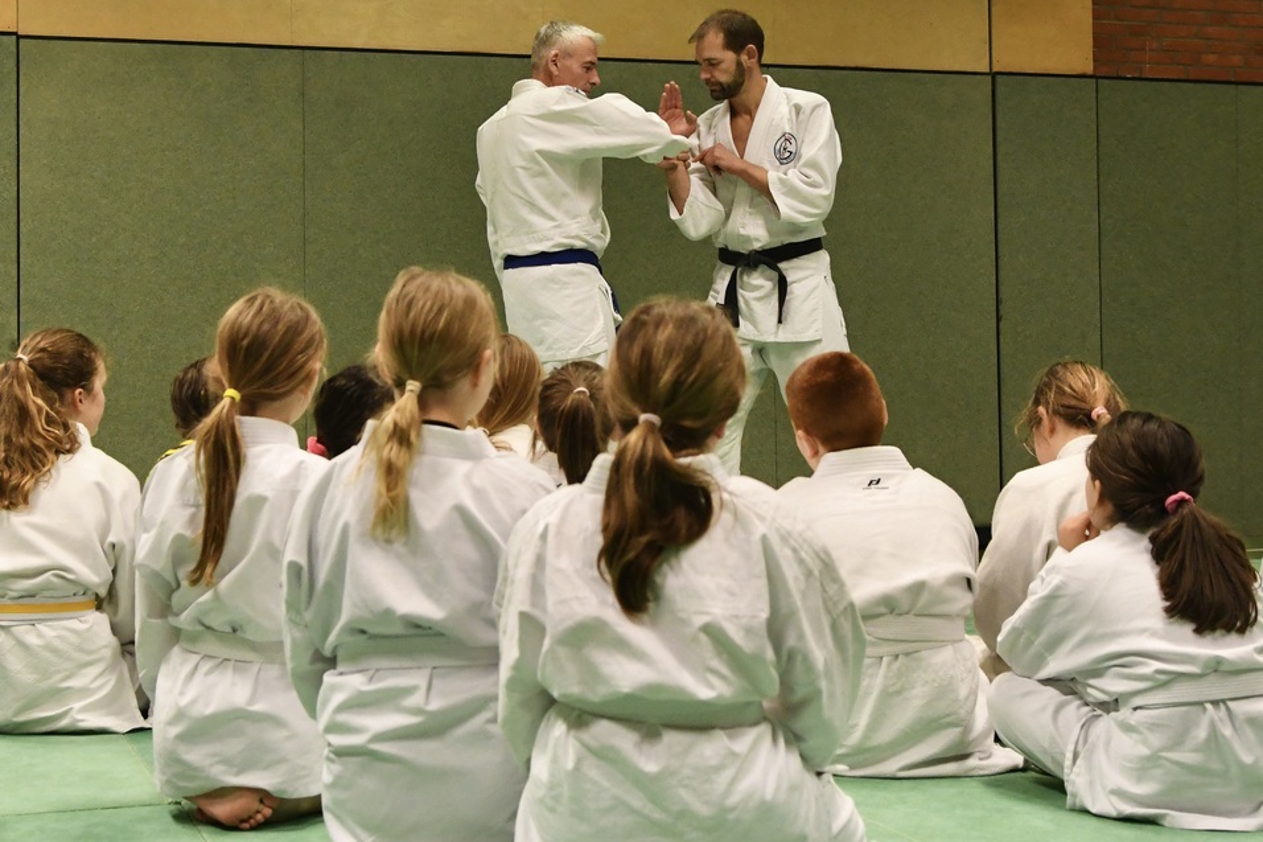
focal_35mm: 36
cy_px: 421
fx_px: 1263
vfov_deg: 36.9
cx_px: 632
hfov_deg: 53.1
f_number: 3.5
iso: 3200
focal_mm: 24
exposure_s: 1/320
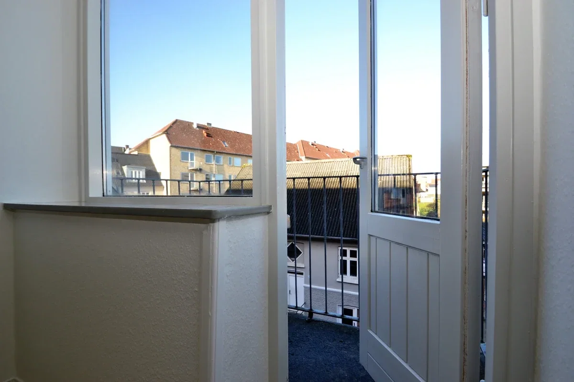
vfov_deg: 77.3
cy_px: 191
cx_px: 287
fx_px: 239
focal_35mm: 15
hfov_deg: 100.4
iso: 160
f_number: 5.6
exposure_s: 1/125
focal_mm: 10
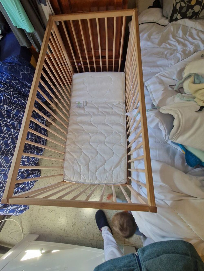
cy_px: 136
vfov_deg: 106.2
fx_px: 102
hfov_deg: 89.9
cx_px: 102
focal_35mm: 13
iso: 400
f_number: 2.2
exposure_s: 1/50
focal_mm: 2.2
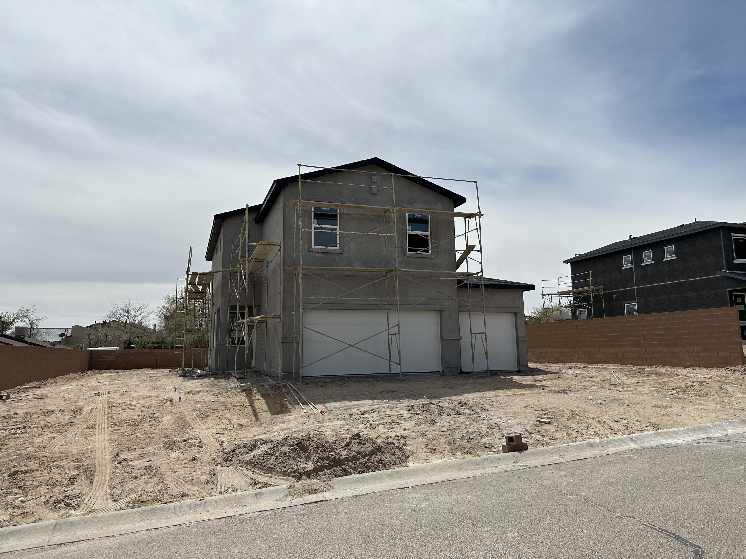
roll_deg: +1.8
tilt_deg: +8.8
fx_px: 517
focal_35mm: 24
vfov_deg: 56.8
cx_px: 373
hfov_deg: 71.6
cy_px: 280
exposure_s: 1/12048
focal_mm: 6.86
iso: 80
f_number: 1.78
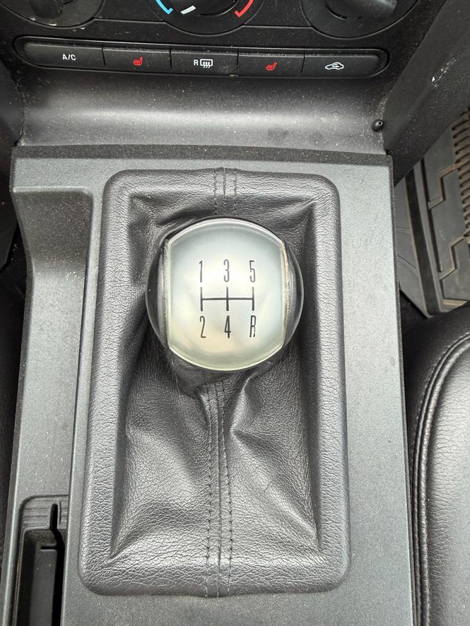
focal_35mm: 26
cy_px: 297
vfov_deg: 67.2
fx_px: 470
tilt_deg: -82.7
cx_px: 229
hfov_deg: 53.1
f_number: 2.2
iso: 160
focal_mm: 2.22
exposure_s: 1/121
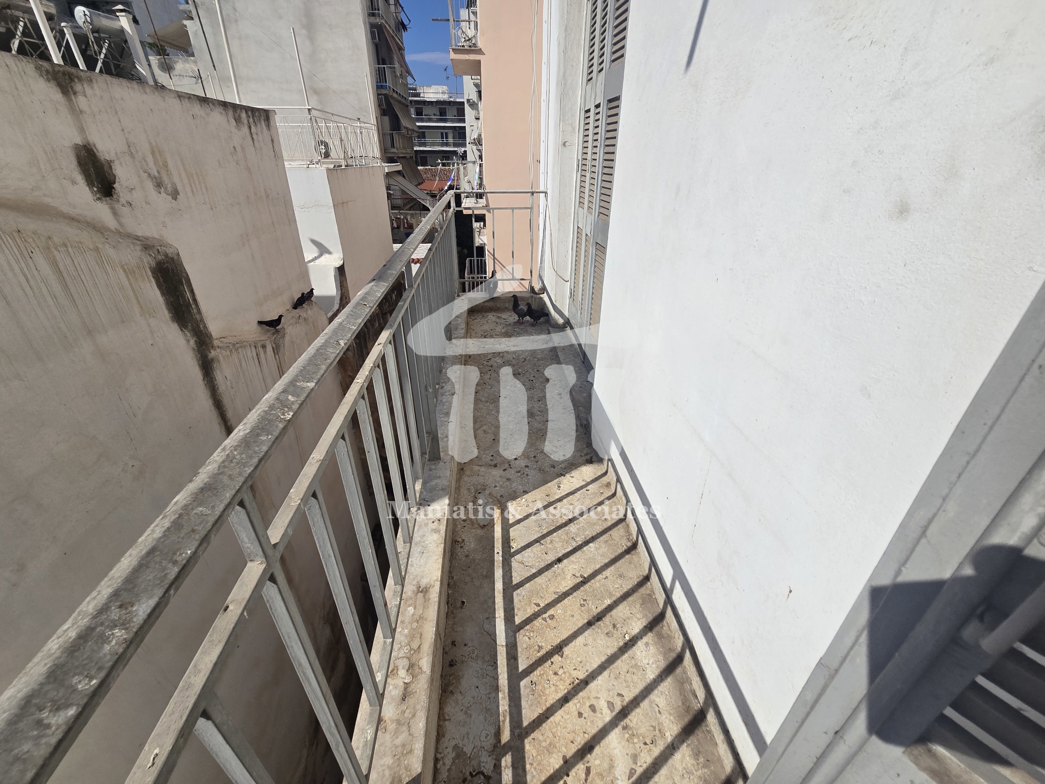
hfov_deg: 106.2
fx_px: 392
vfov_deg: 89.9
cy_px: 392
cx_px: 522
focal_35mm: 13
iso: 50
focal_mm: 2.2
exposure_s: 1/5386
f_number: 2.2
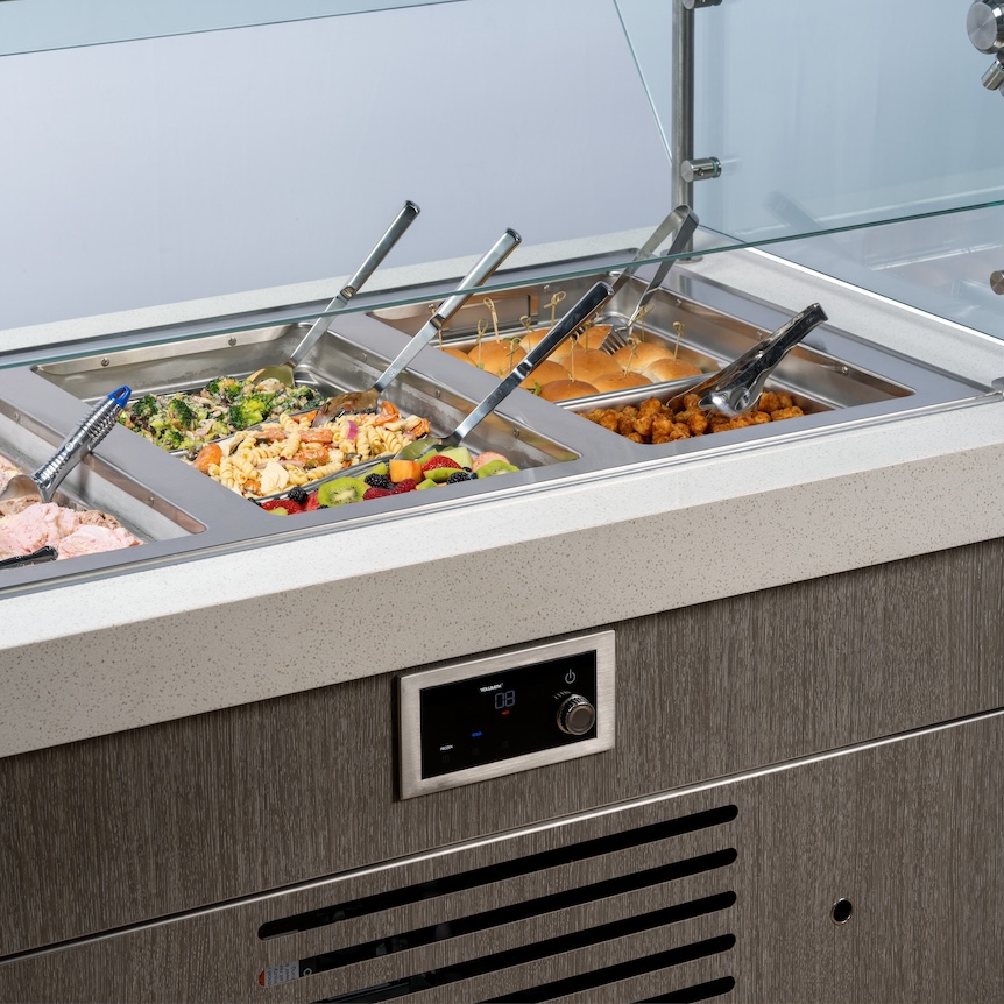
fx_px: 3577
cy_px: 501
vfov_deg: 16.0
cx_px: 319
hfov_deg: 15.9
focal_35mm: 109
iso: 200
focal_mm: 85
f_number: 8
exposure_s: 1/160
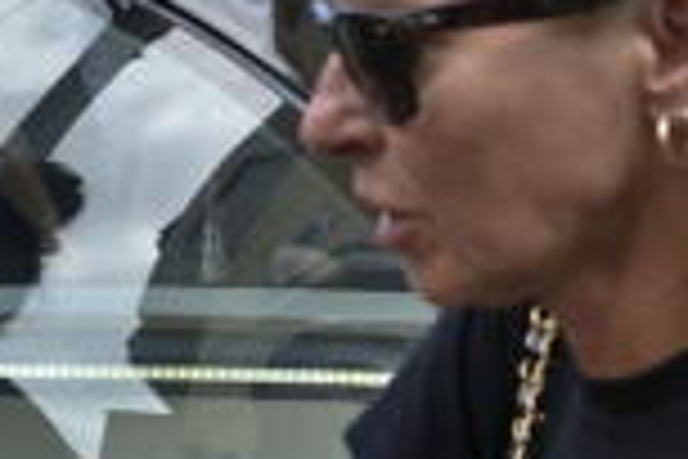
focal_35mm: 134
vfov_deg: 10.2
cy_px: 34
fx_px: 2561
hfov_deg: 15.0
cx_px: 733
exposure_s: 1/640
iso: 320
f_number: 8
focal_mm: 31
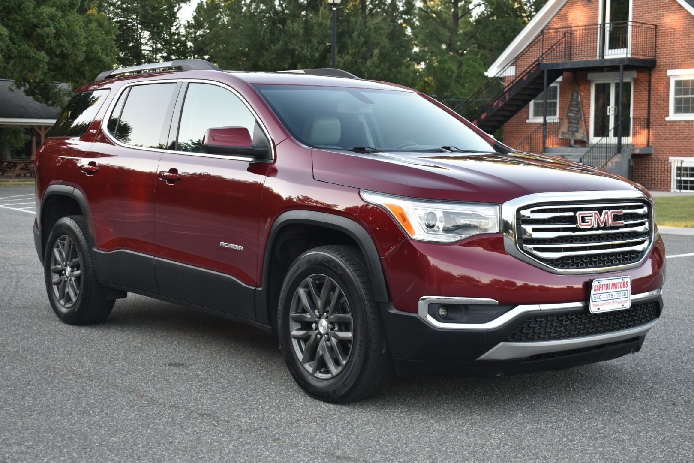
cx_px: 347
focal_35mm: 54
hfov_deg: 36.9
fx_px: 1041
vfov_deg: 25.1
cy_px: 232
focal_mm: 36
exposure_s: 1/100
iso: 400
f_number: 5
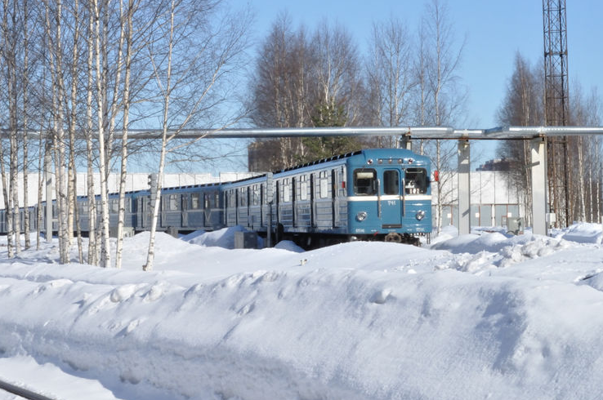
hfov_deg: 20.3
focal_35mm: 101
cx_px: 261
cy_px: 177
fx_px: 1683
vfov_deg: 13.6
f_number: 36
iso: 1000
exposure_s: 1/160
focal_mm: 55
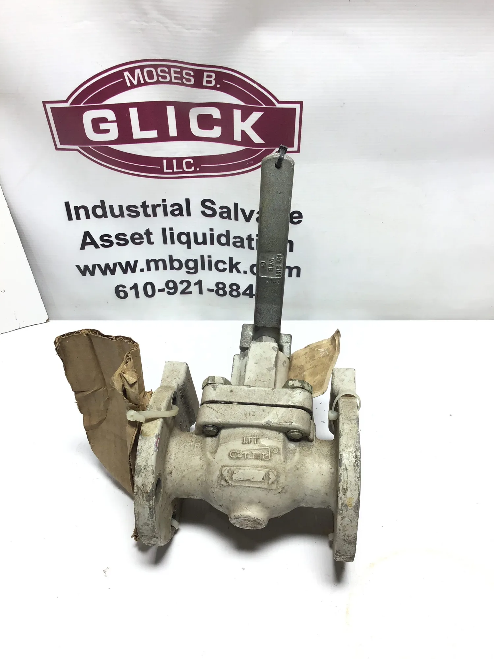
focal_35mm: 31
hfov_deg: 45.4
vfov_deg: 58.4
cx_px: 247
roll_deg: +1.9
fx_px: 590
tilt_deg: -42.7
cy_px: 330
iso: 25
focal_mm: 3.3
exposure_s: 1/115
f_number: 2.4
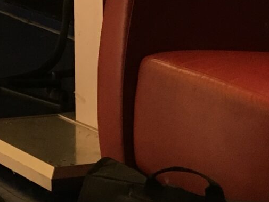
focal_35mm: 147
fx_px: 1143
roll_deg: -0.2
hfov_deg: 12.7
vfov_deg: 9.4
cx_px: -150
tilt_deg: +3.1
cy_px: -211
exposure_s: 1/33
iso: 160
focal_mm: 4.15
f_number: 2.2
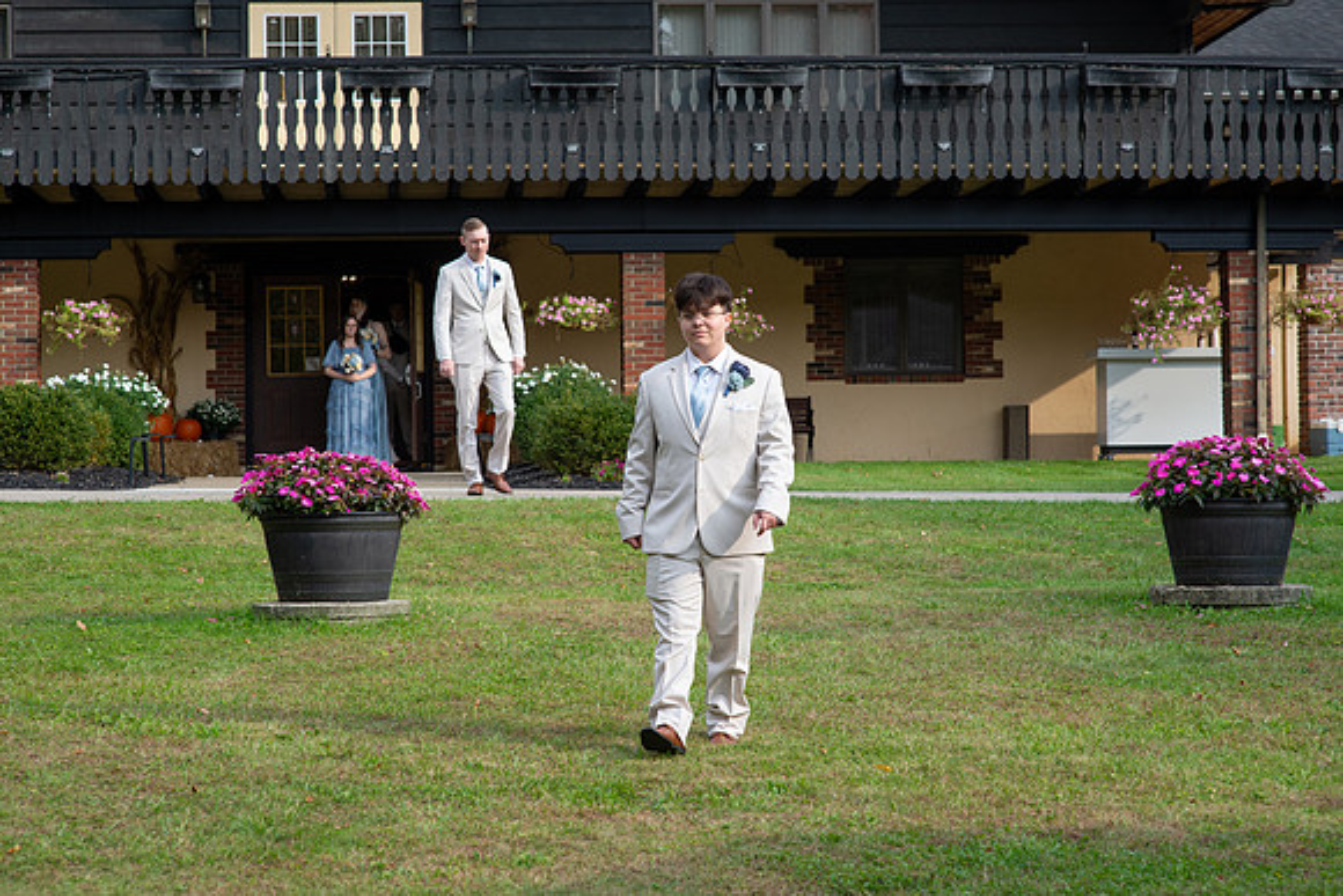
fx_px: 3437
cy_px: 431
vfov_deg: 14.9
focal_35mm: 92
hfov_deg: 22.1
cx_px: 691
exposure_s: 1/640
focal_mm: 85
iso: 640
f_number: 6.3
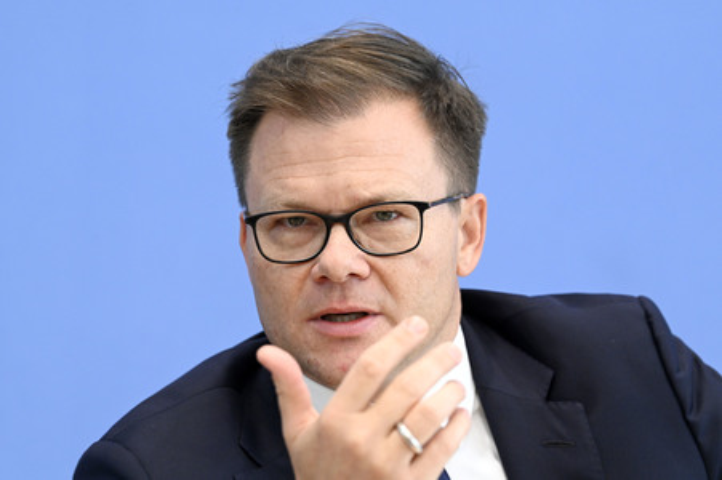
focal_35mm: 185
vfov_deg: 7.4
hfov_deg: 11.1
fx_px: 3707
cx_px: 361
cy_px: 240
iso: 5000
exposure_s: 1/500
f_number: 6.3
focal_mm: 185
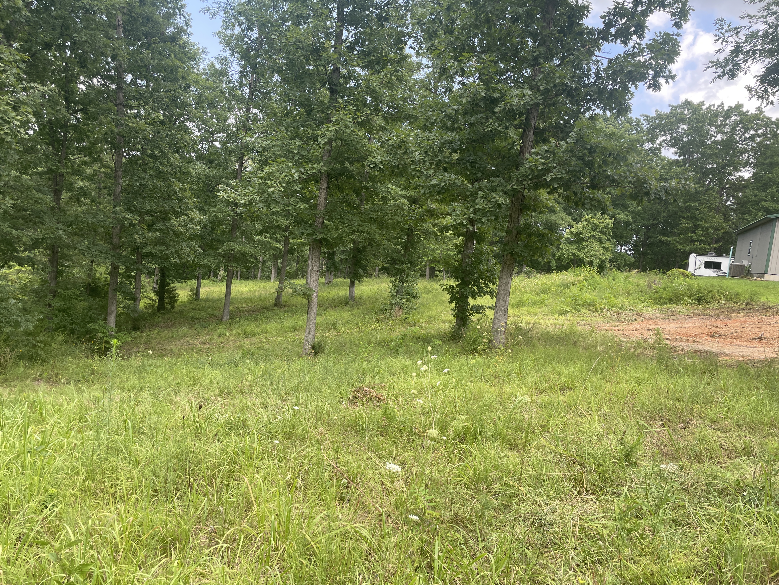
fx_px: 608
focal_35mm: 27
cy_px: 285
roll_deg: -6.3
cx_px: 378
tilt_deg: -5.5
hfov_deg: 65.3
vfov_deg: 51.3
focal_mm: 4.2
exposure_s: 1/421
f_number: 1.6
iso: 32
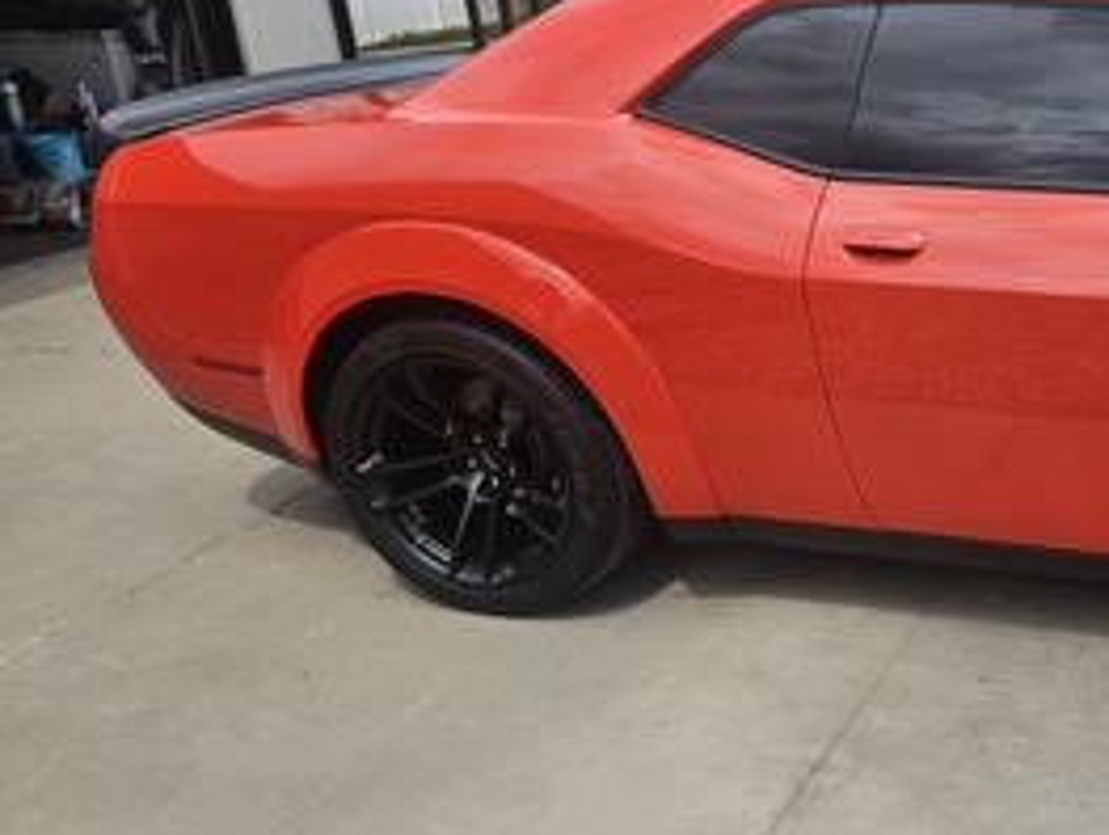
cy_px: 489
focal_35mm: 44
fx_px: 1412
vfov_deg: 32.9
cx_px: 1029
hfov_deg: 39.3
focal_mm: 5.4
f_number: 1.8
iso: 25
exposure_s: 1/1859
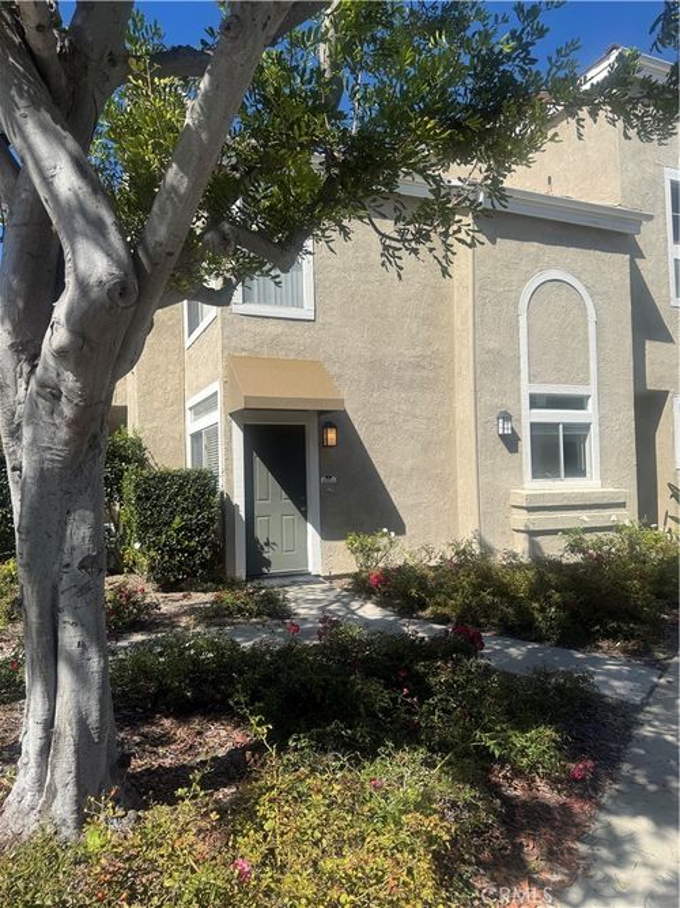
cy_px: 454
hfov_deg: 56.8
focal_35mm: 24
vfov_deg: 71.6
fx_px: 629
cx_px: 340
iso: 80
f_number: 1.78
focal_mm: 6.76
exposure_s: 1/4950
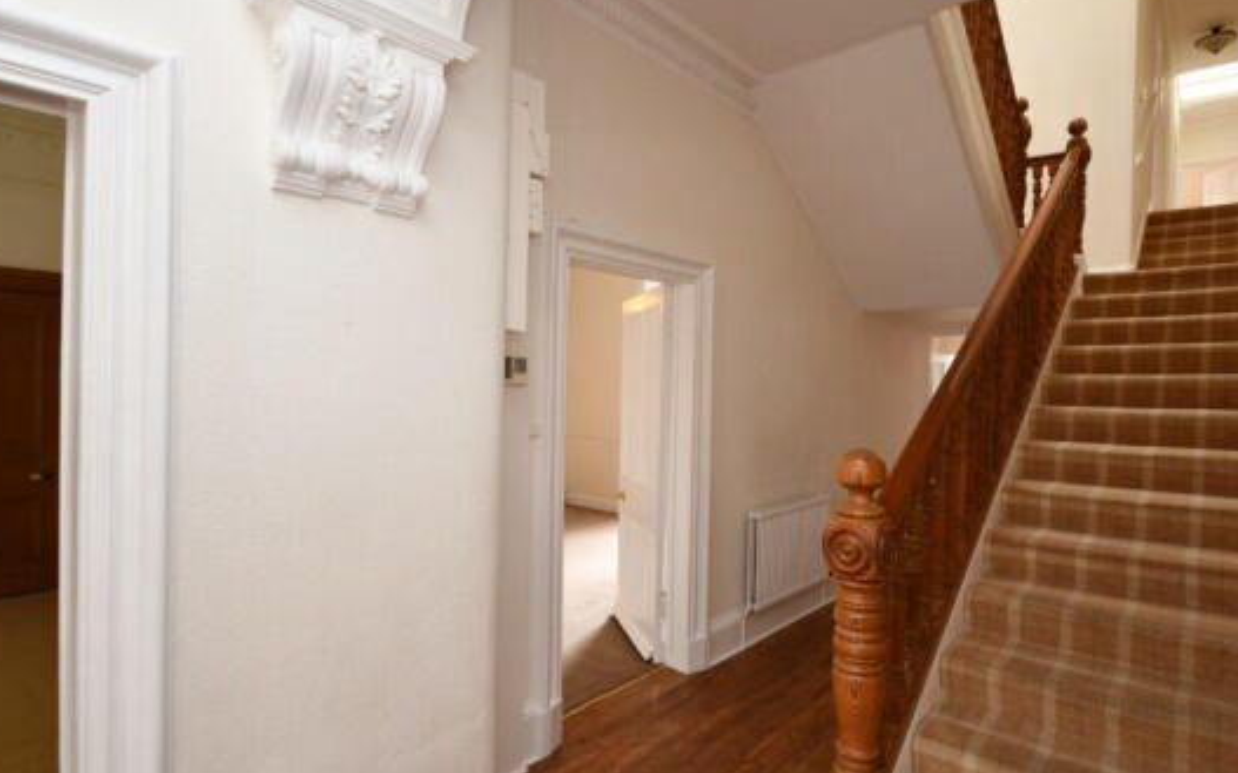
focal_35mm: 19
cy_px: 384
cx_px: 697
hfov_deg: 87.6
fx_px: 641
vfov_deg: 62.2
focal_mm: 10
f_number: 4
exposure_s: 1/60
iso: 560
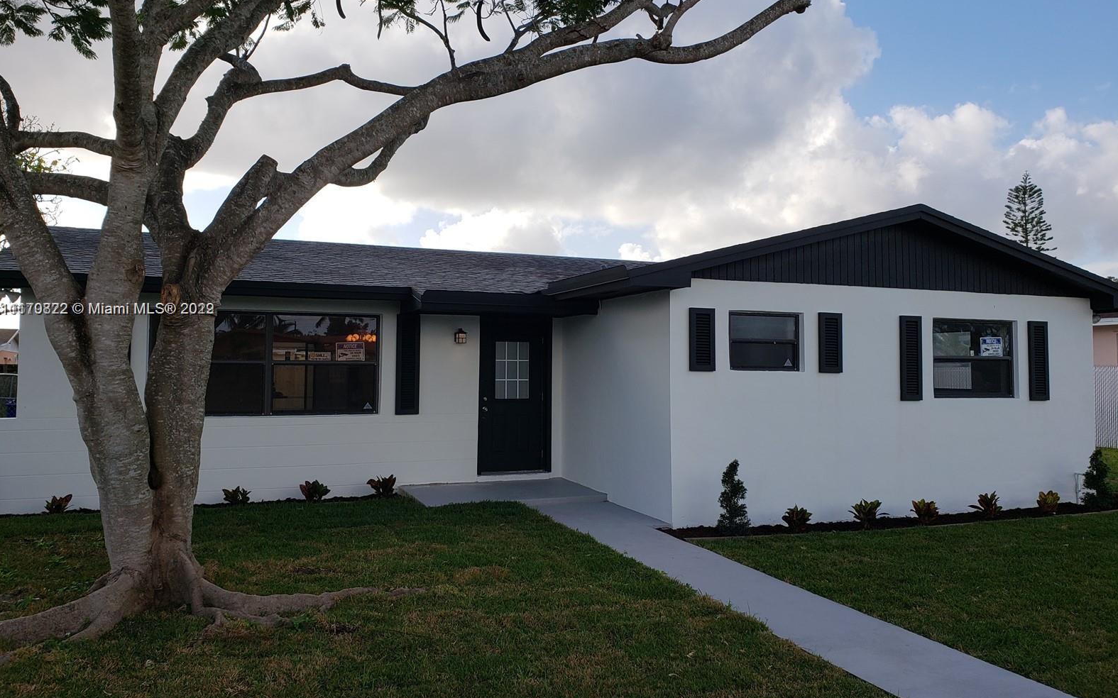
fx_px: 853
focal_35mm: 28
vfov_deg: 44.5
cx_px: 555
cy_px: 310
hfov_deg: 66.5
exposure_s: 1/1209
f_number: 2.4
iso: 50
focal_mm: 4.3
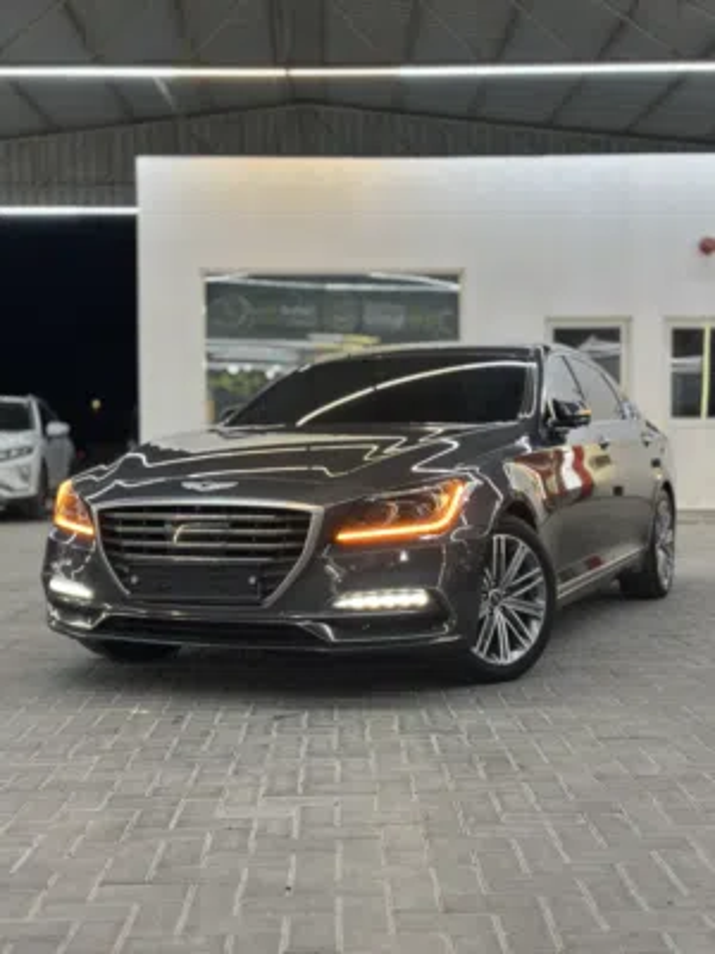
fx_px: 1322
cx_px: 358
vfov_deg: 39.7
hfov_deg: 30.3
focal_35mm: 48
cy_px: 477
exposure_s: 1/100
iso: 125
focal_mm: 6.86
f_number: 1.78
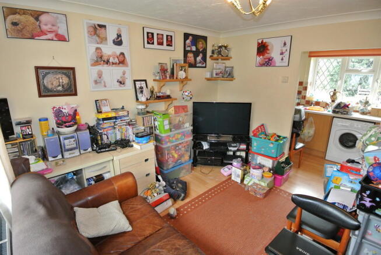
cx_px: 190
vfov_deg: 67.5
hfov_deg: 89.9
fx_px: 191
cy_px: 128
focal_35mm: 18
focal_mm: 6.7
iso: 800
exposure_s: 1/60
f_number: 3.5
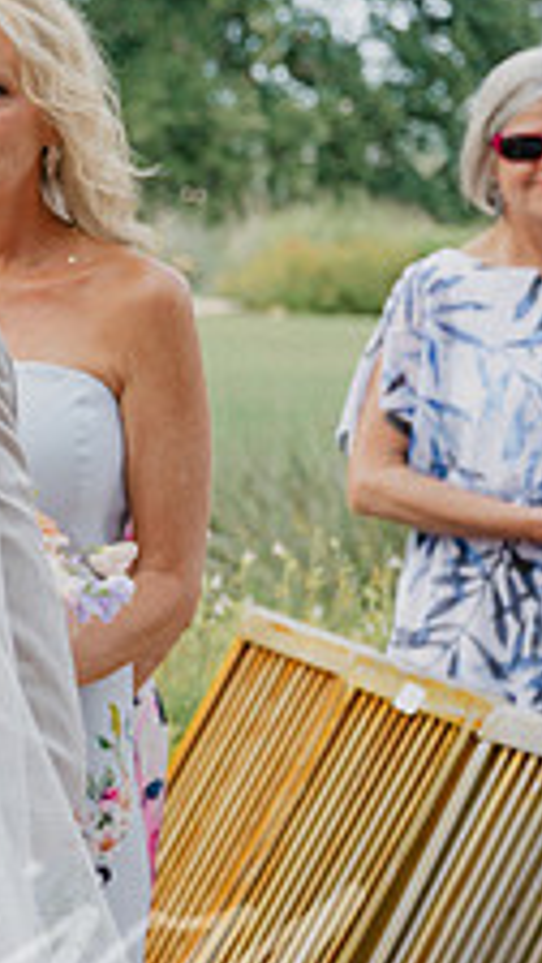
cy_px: 290
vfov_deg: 13.9
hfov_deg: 7.2
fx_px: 3935
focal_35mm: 154
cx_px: -939
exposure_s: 1/500
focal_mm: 45
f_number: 3.5
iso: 100
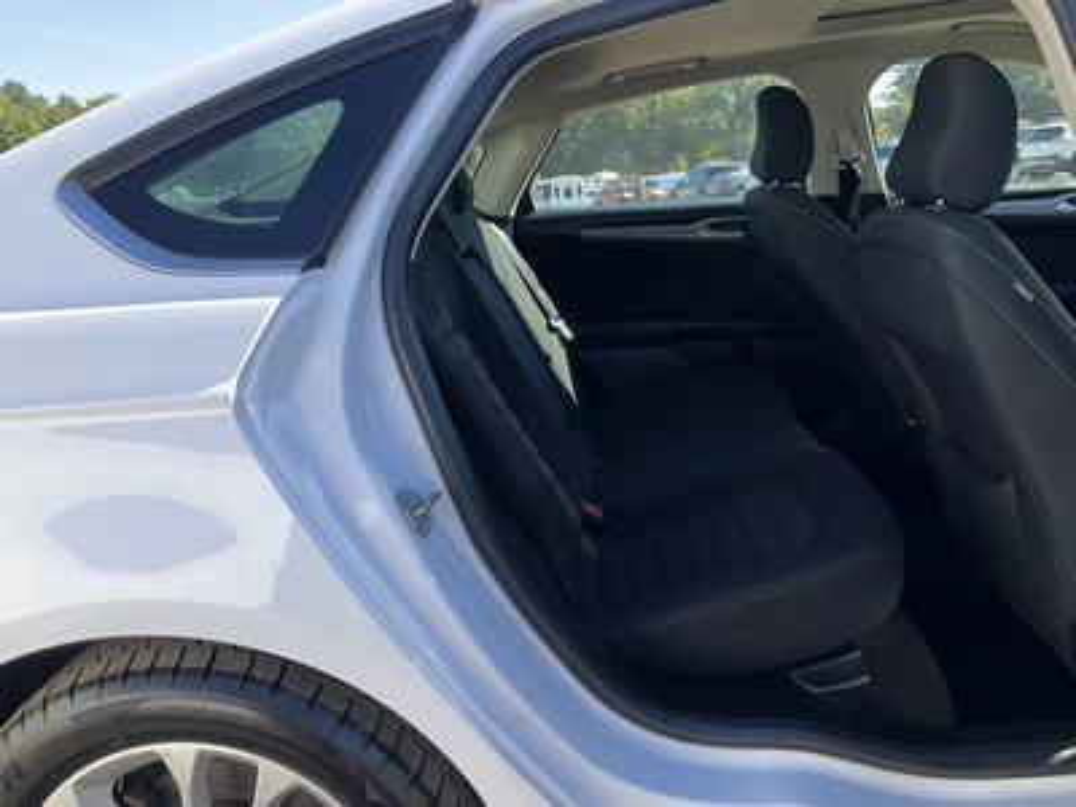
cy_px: 404
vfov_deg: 48.2
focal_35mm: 29
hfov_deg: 61.7
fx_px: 901
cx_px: 538
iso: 25
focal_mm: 3
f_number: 1.8
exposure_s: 1/342
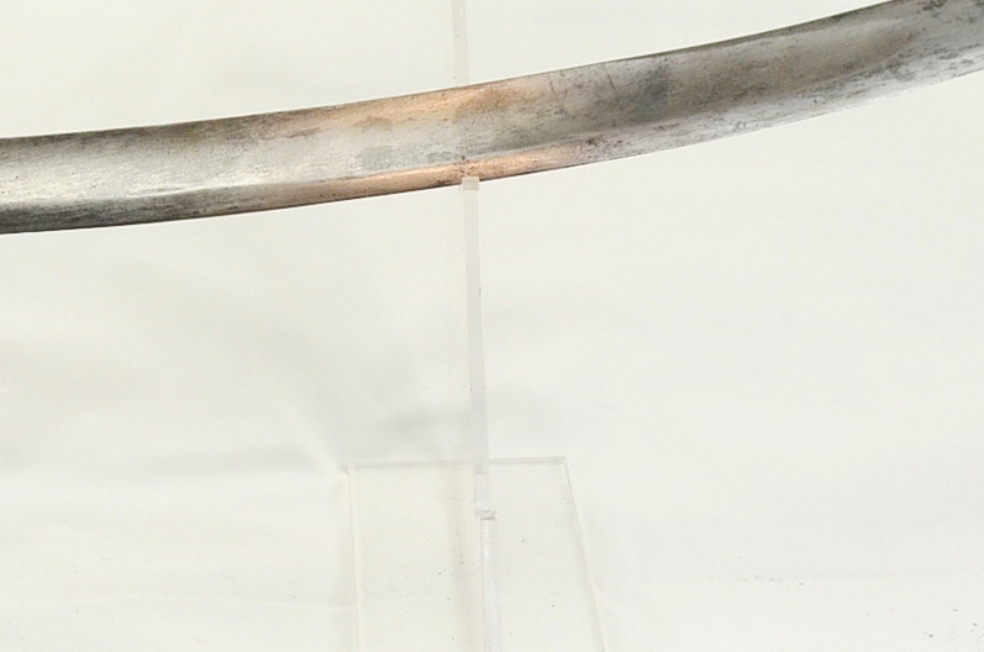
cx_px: 109
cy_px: 277
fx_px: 2782
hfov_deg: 19.7
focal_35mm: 102
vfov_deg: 13.4
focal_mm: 22
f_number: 5.6
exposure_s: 1/125
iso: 200
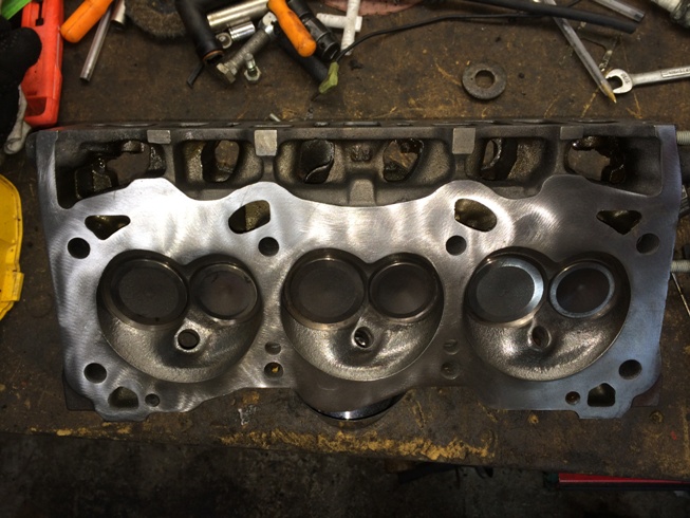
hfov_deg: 60.0
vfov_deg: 46.8
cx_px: 345
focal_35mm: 30
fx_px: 598
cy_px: 259
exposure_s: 1/30
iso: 40
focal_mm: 4.12
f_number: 2.2
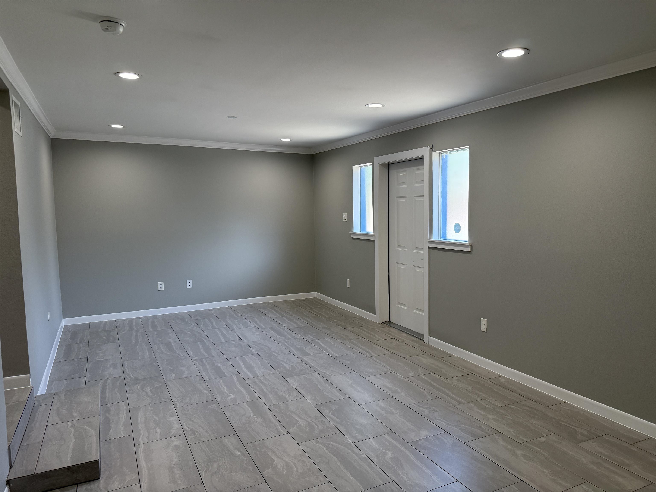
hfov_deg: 71.6
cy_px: 246
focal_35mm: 24
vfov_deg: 56.8
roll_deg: +1.1
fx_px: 455
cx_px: 328
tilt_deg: -4.2
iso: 160
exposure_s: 1/240
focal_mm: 6.76
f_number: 1.78
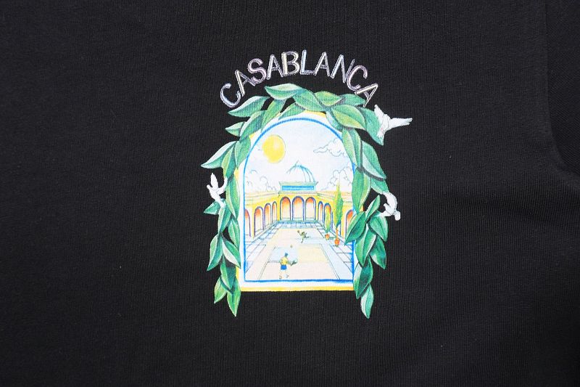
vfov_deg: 43.6
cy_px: 194
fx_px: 483
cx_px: 290
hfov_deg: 61.9
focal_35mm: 30
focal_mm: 20
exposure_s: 1/100
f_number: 10
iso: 1600
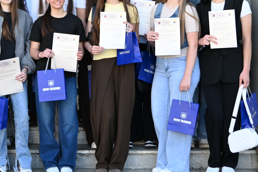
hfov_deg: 18.2
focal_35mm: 112
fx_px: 802
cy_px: 18
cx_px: 64
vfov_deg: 12.2
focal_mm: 39
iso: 360
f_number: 4.5
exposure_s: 1/250
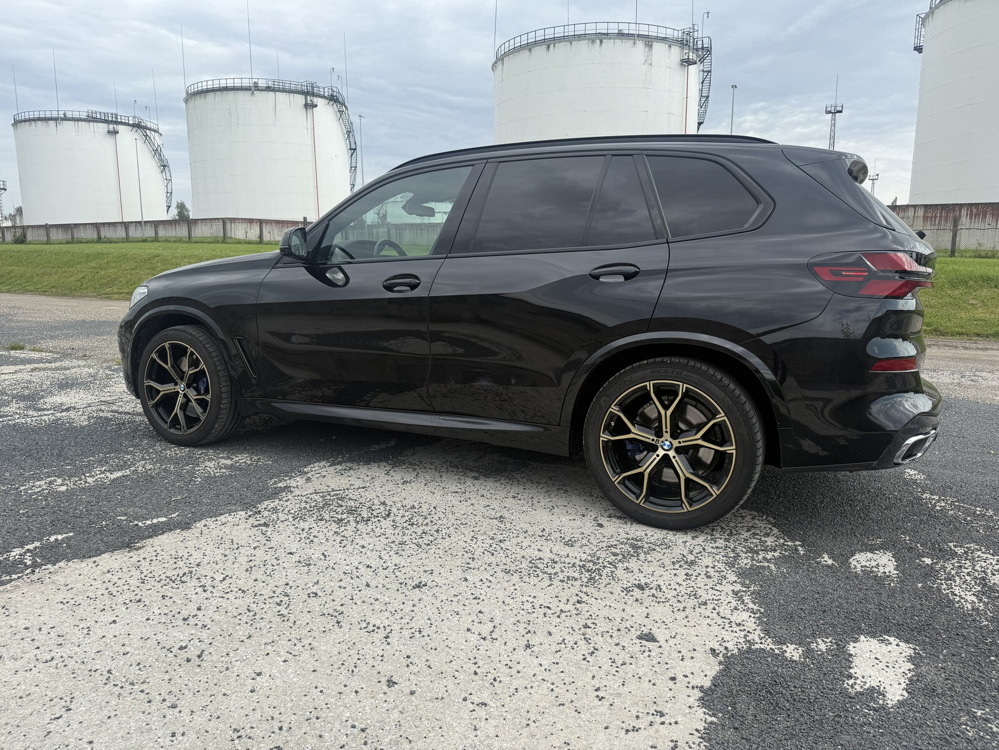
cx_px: 500
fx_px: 693
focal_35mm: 24
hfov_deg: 71.6
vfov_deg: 56.8
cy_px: 375
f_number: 1.78
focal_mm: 6.76
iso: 80
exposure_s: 1/2801
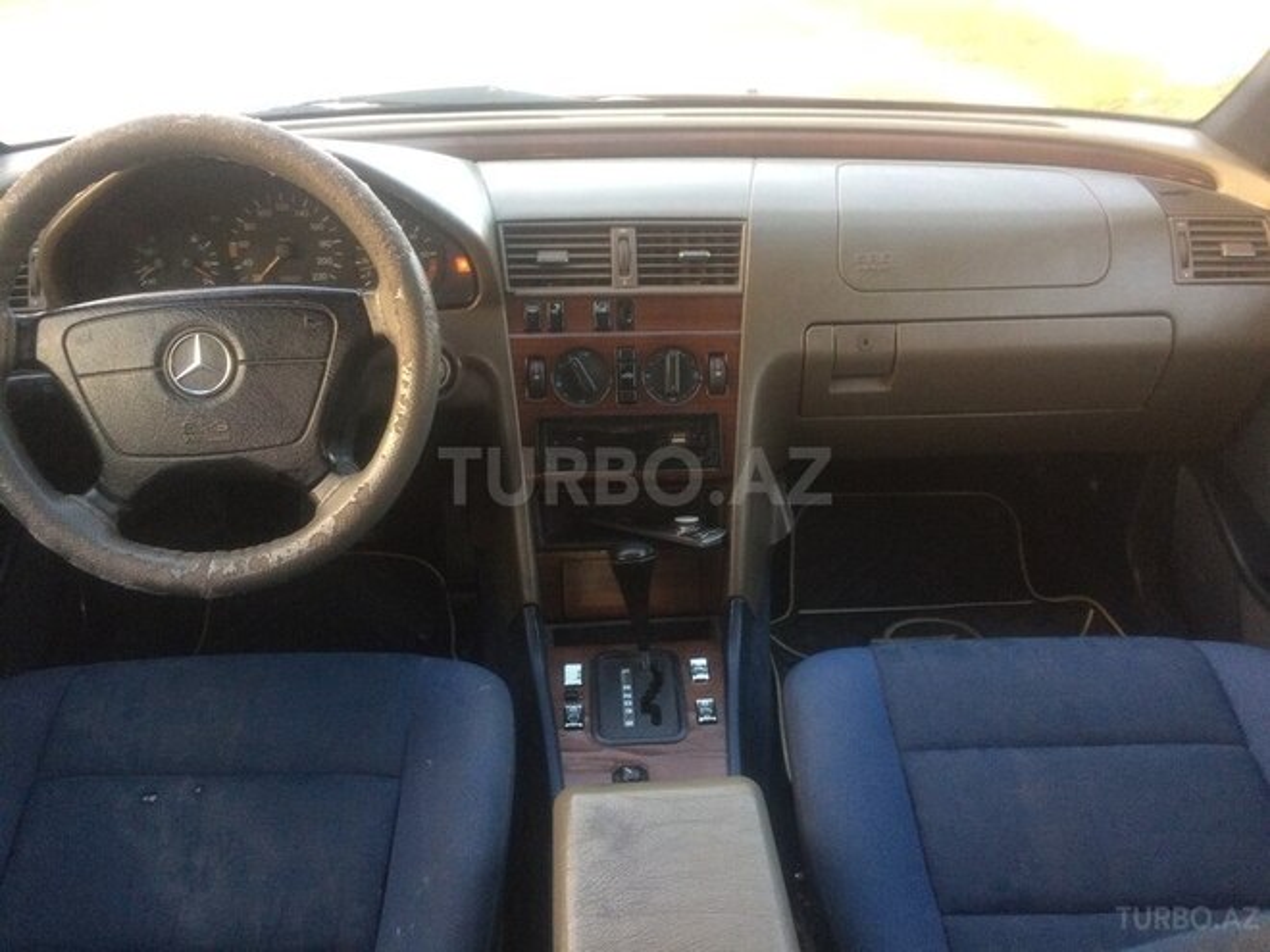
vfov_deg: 48.2
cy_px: 476
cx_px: 635
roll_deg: +2.7
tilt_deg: -27.6
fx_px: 1064
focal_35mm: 29
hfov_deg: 61.7
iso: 200
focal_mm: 4.15
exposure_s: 1/33
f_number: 2.2
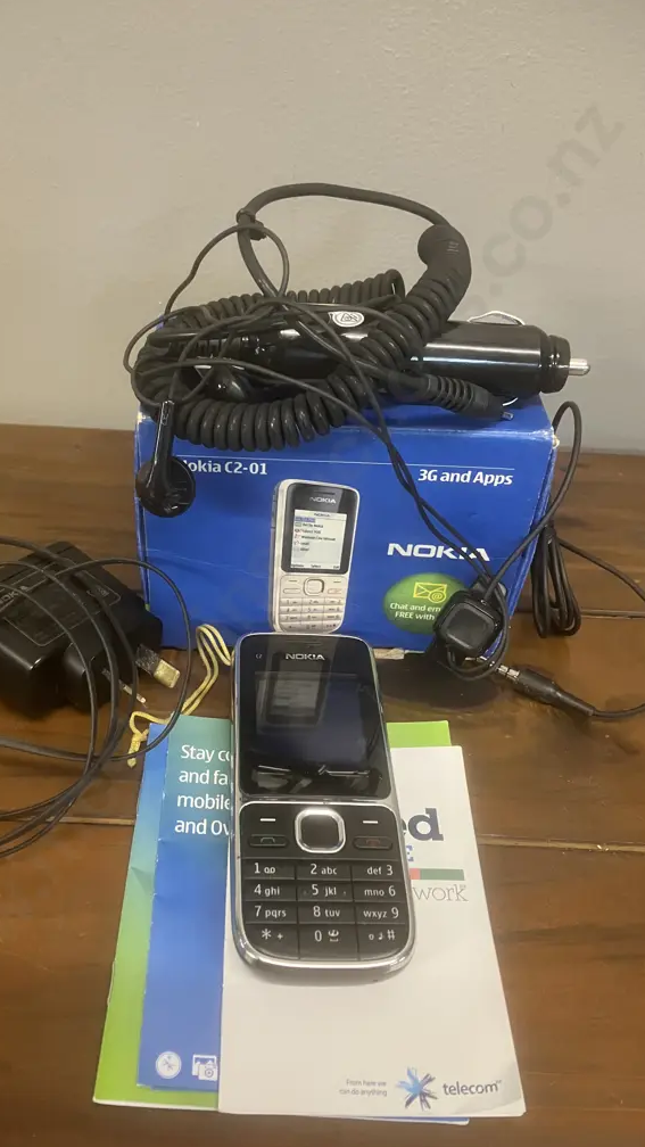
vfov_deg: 62.6
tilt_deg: -42.6
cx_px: 259
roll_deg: -3.0
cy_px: 579
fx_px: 943
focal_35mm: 31
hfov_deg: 37.6
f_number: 1.8
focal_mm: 3.99
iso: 250
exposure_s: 1/50
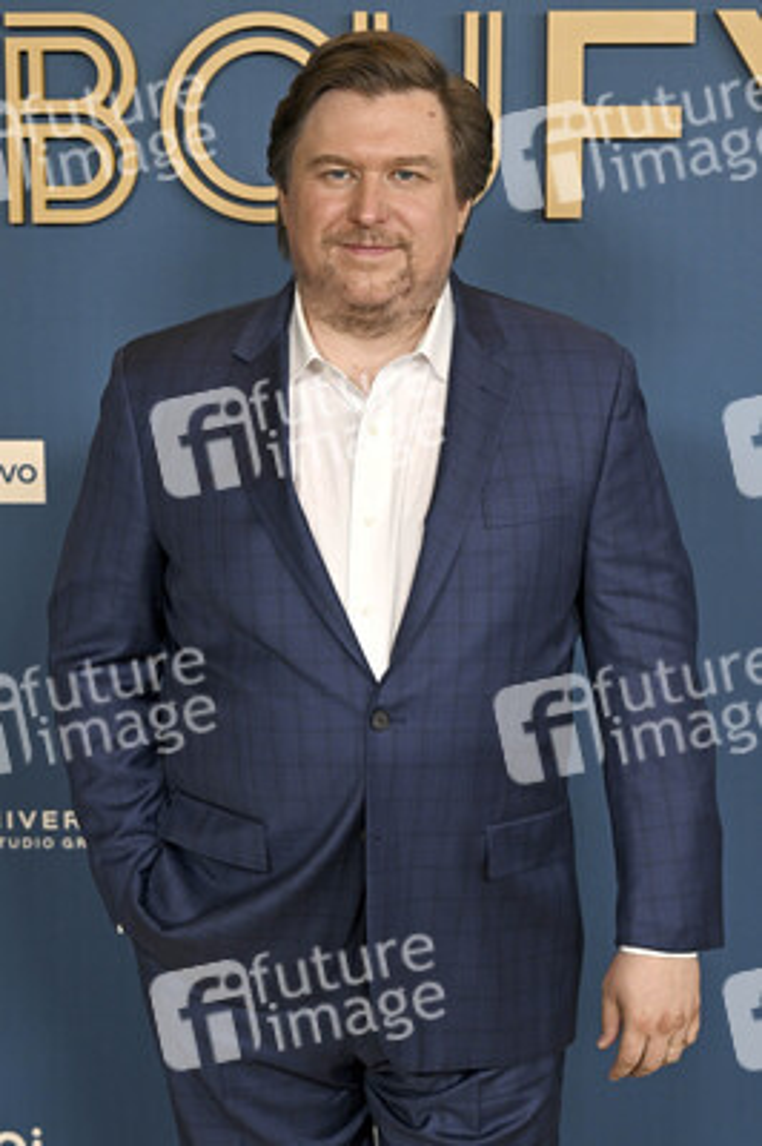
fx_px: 2353
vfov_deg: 27.4
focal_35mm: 74
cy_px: 573
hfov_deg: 18.4
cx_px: 381
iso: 2000
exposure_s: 1/320
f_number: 5.6
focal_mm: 74
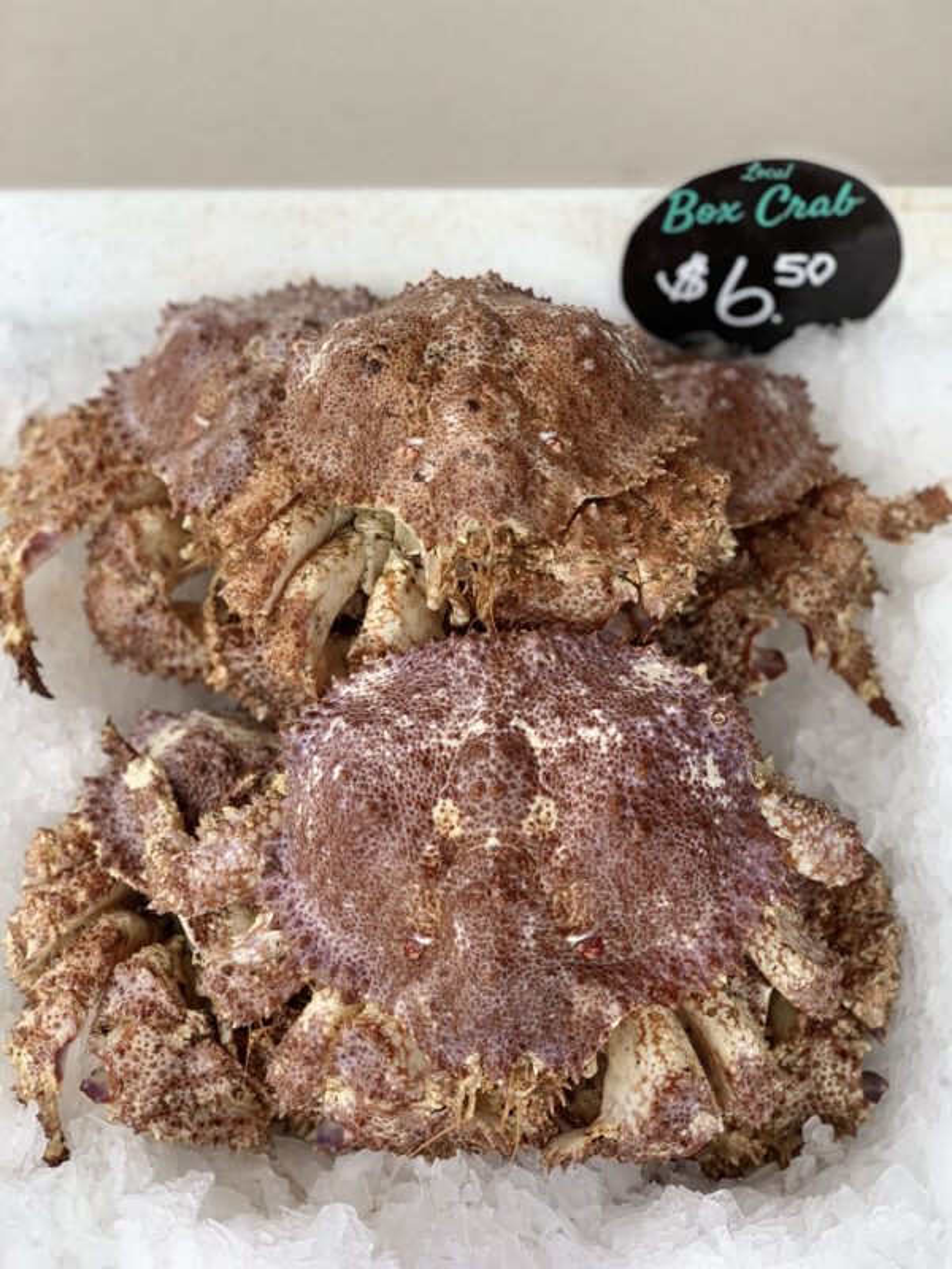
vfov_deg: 36.8
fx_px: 1907
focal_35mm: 52
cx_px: 476
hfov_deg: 28.0
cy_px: 634
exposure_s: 1/122
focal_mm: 6
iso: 32
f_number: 2.4
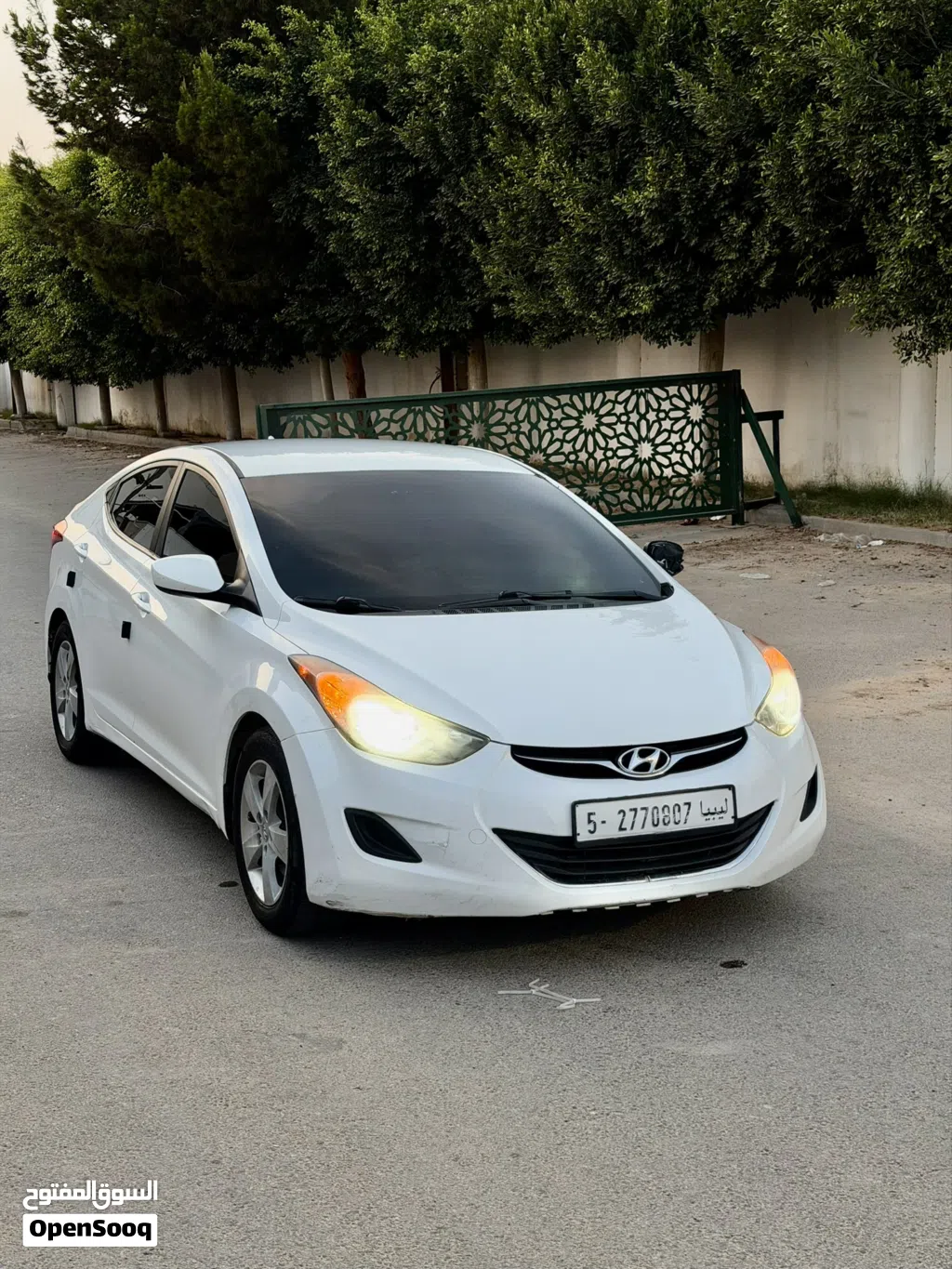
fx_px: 1760
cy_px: 634
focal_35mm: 48
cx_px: 476
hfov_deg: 30.3
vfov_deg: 39.7
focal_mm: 6.76
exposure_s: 1/121
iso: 50
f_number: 1.78
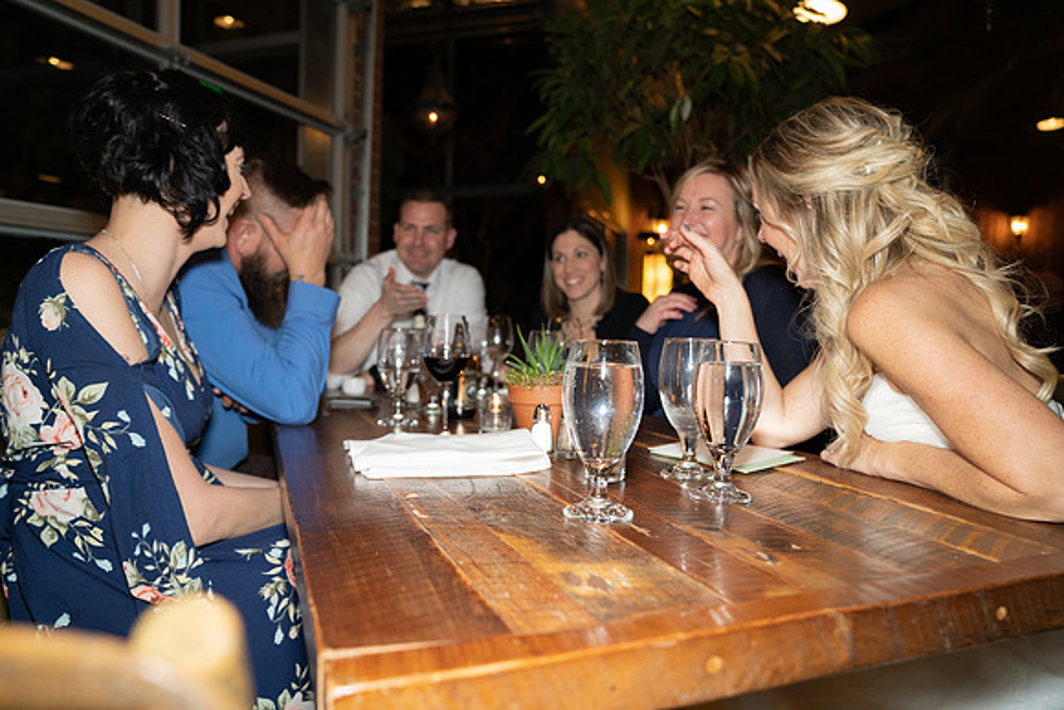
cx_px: 532
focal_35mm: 24
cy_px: 355
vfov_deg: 53.2
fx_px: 709
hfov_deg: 73.7
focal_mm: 24
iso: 2000
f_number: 2.8
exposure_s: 1/160
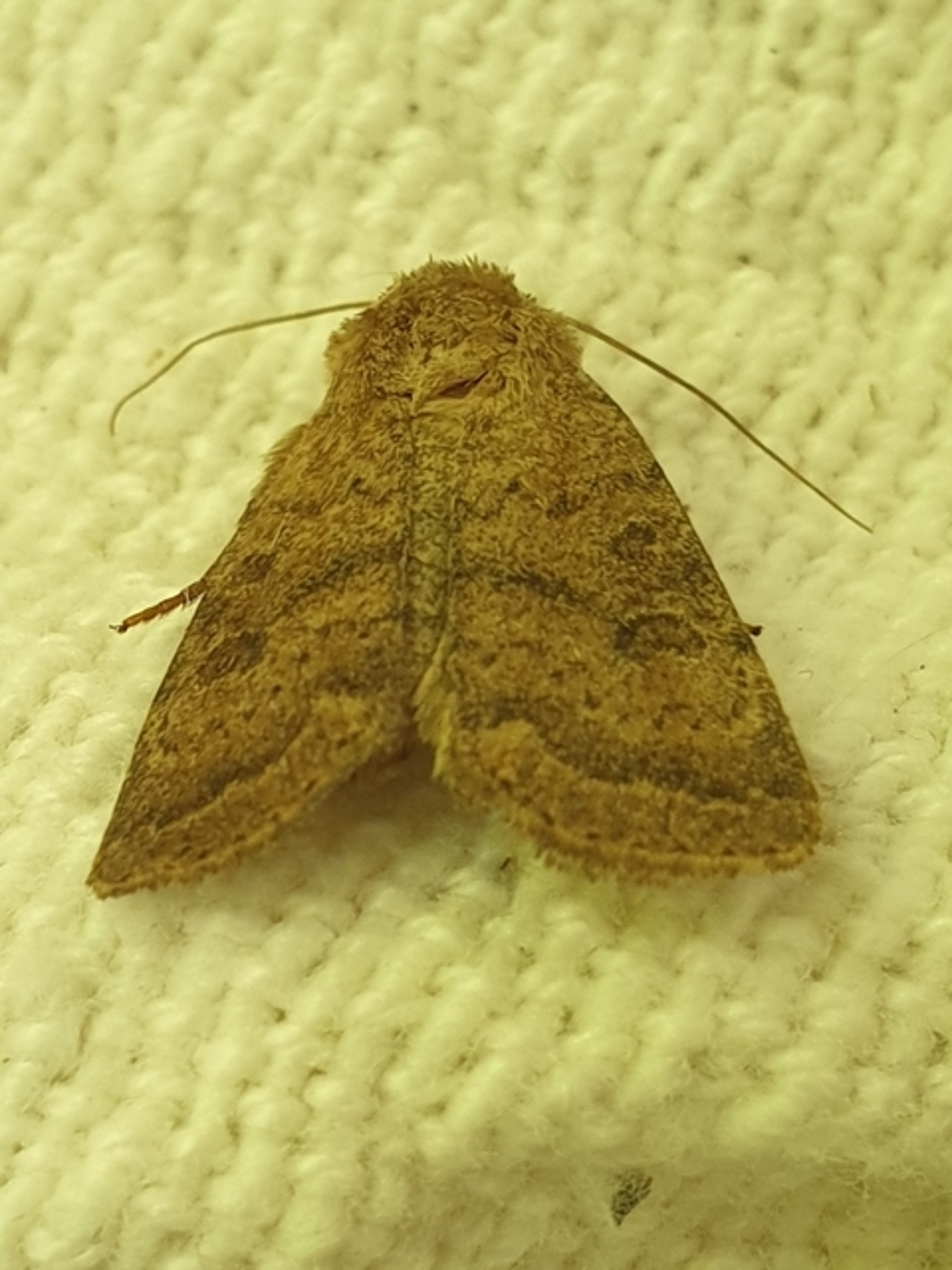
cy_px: 635
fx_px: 953
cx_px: 476
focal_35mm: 26
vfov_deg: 67.3
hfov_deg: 53.1
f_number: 2.4
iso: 125
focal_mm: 4.3
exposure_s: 1/50
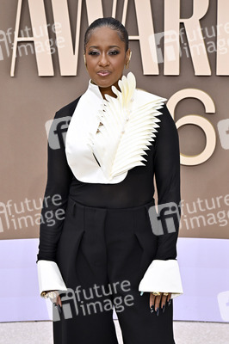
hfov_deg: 13.8
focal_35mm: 99
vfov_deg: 20.6
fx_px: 946
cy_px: 172
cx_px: 114
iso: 400
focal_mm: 99
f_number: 9
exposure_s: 1/320
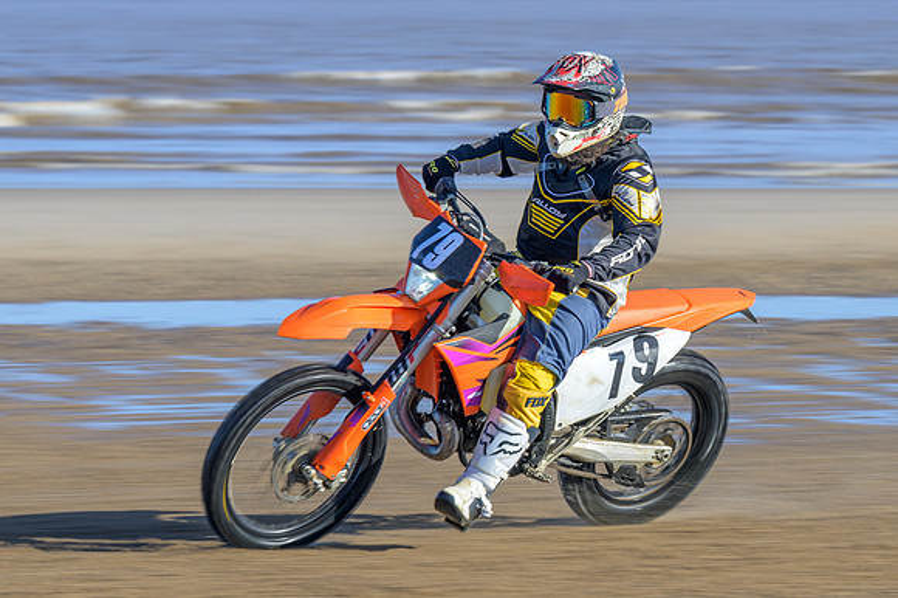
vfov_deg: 6.9
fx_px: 4990
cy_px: 312
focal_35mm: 200
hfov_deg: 10.3
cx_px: 392
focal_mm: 115
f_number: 7.1
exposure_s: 1/125
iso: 64
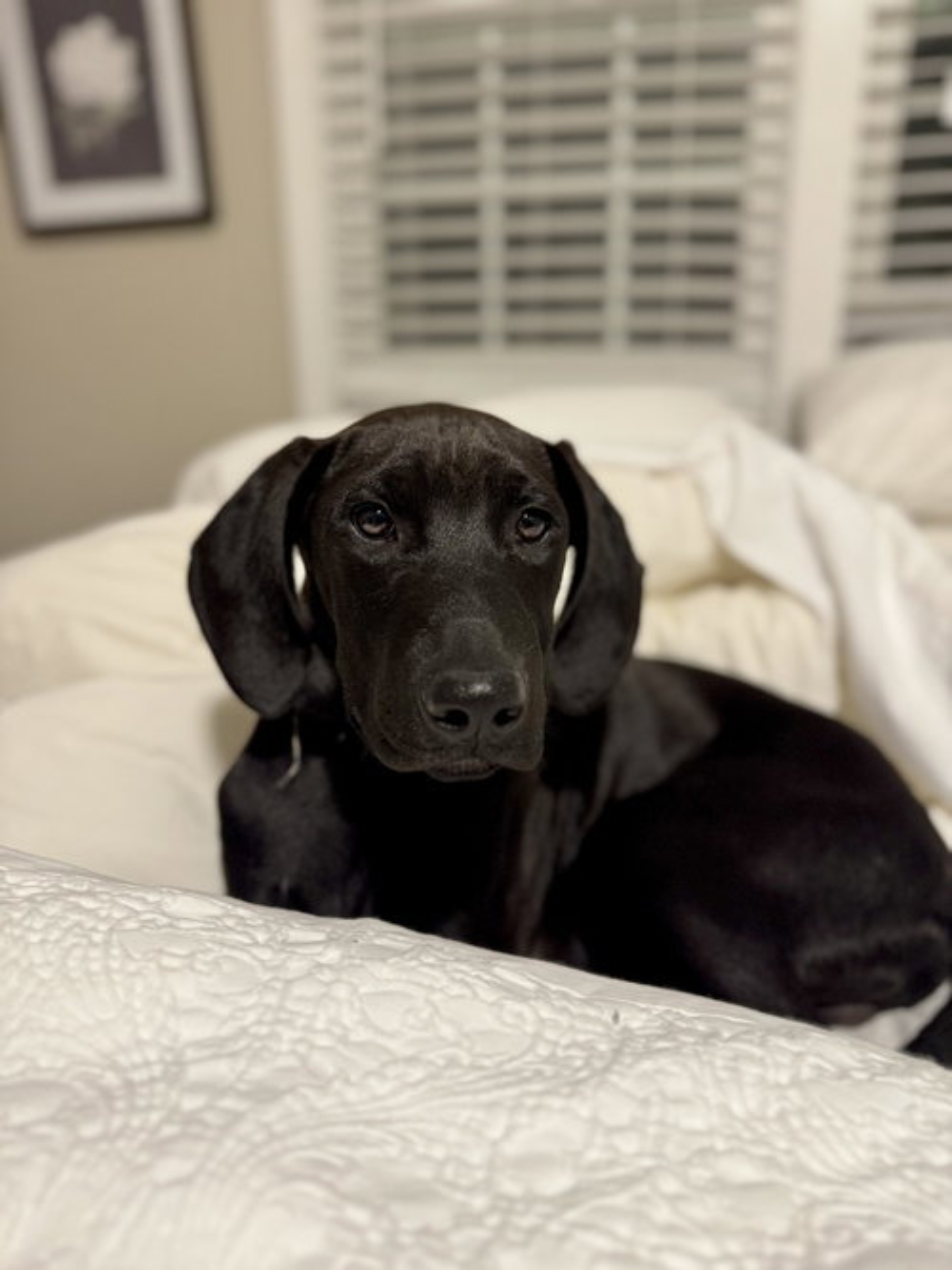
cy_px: 635
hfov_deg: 56.8
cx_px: 476
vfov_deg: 71.6
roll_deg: +0.4
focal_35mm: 24
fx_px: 880
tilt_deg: -18.4
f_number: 1.78
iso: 200
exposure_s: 1/60
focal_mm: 6.76
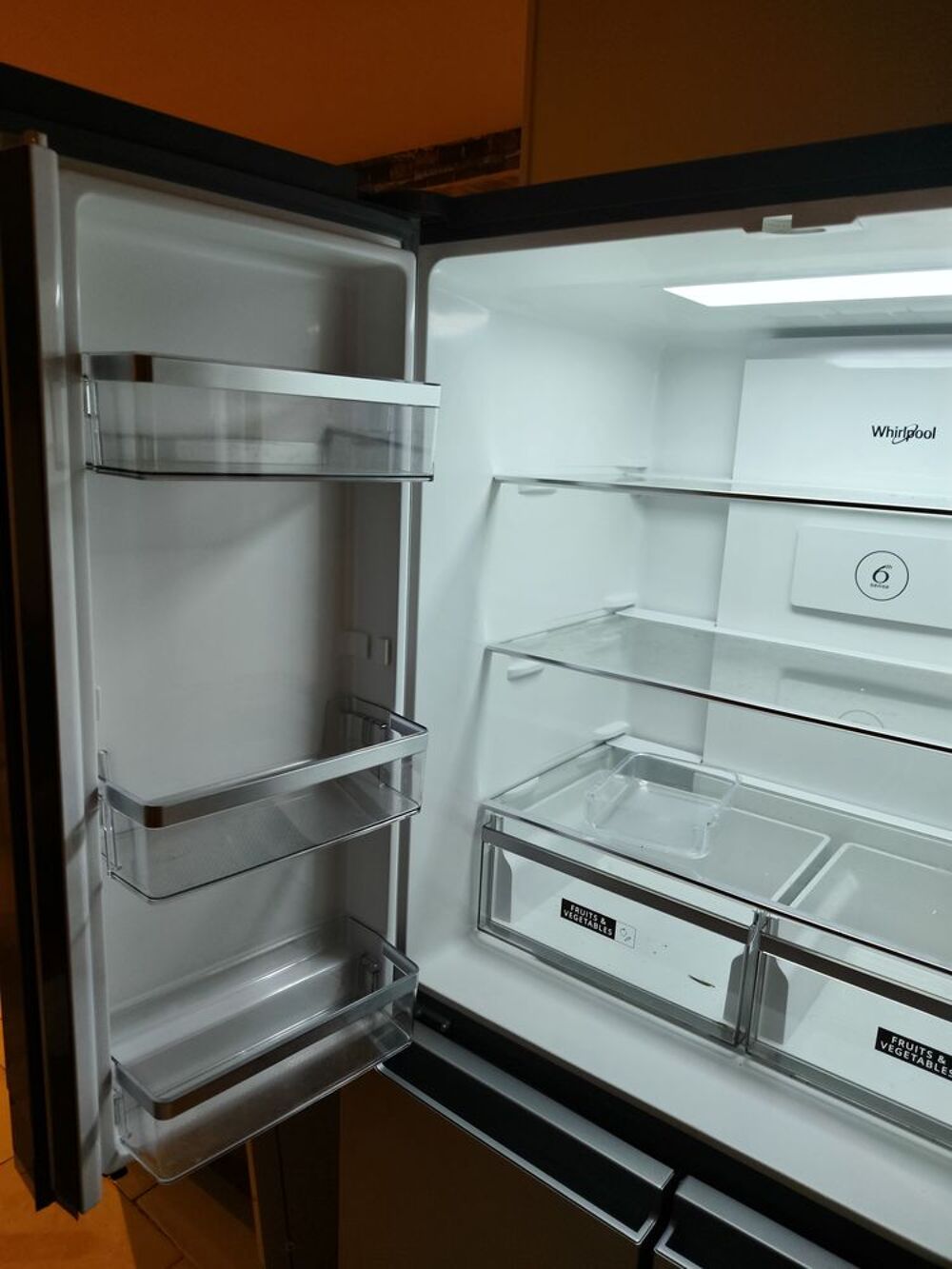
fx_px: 880
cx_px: 476
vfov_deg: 71.6
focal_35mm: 24
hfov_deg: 56.8
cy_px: 634
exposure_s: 1/50
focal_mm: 5.24
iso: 297
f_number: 1.7
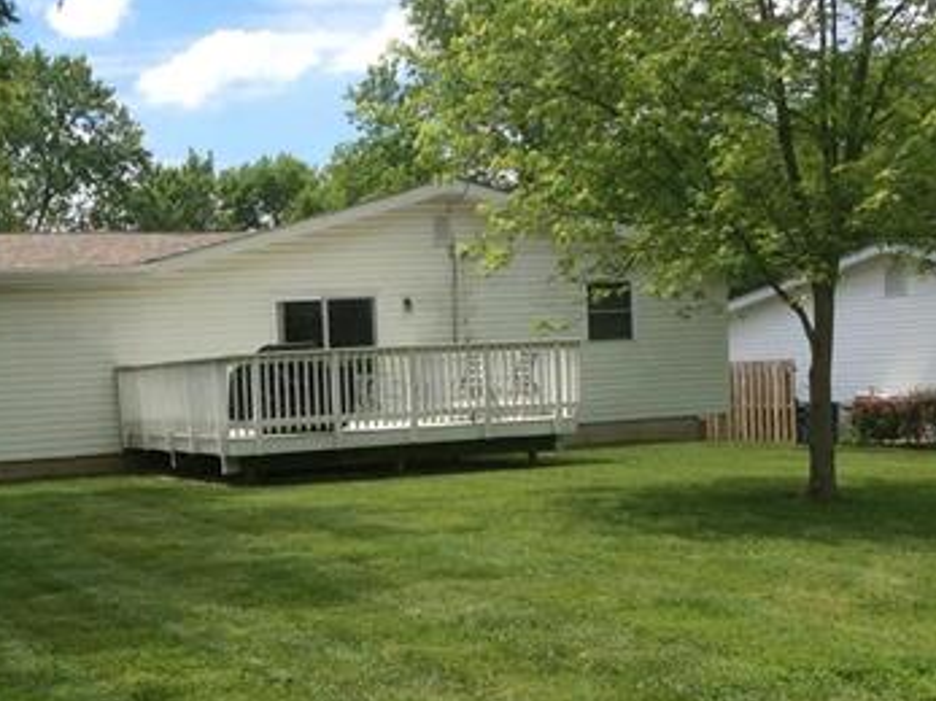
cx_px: 313
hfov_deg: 32.4
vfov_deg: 24.7
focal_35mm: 59
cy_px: 469
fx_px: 1595
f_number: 2.4
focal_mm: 3.3
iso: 32
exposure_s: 1/1167
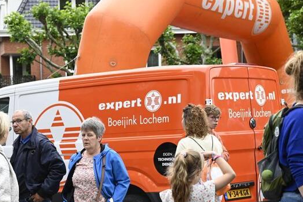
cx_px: 93
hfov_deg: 21.6
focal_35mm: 94
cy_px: 178
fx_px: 791
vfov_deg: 14.4
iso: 360
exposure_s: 1/250
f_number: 4
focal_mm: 50
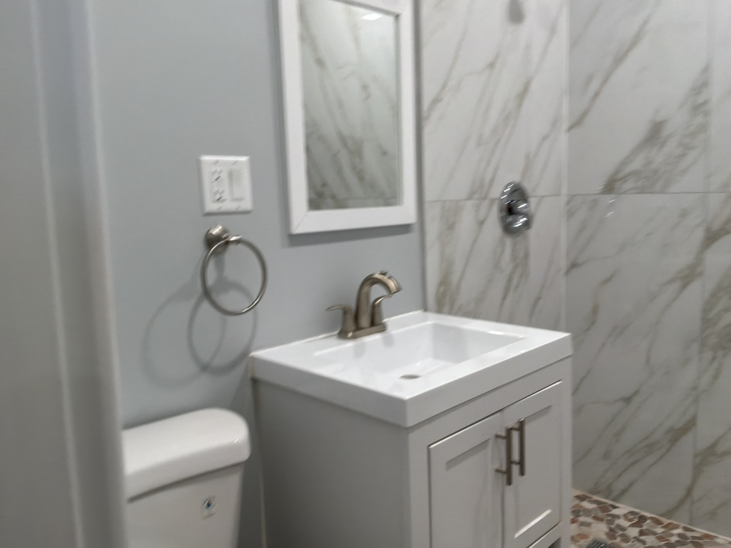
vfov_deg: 49.7
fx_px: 591
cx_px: 366
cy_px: 274
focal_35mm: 28
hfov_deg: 63.4
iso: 64
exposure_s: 1/60
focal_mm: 3
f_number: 1.8
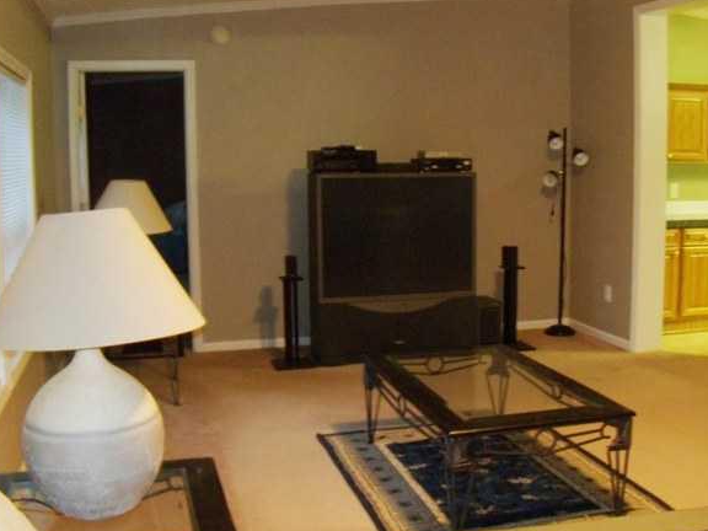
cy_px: 267
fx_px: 818
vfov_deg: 36.0
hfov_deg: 46.8
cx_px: 380
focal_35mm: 40
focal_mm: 6.4
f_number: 3.6
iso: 400
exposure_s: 1/4
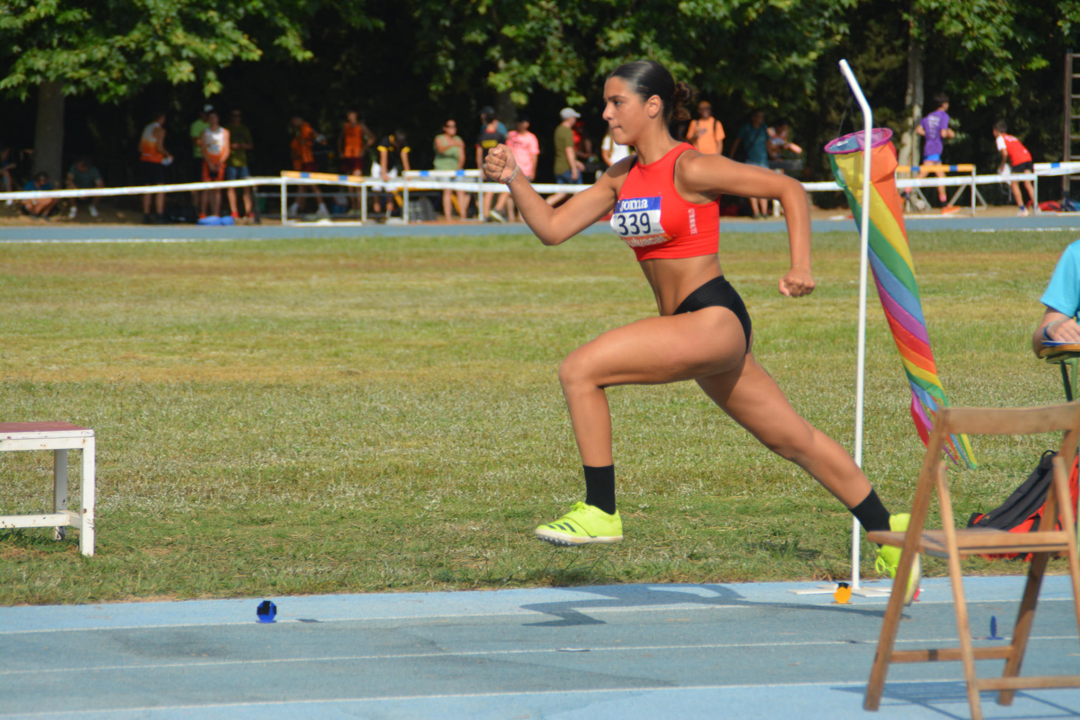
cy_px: 360
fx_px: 8999
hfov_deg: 6.9
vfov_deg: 4.6
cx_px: 540
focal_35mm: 300
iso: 400
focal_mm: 200
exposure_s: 1/1600
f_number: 7.1
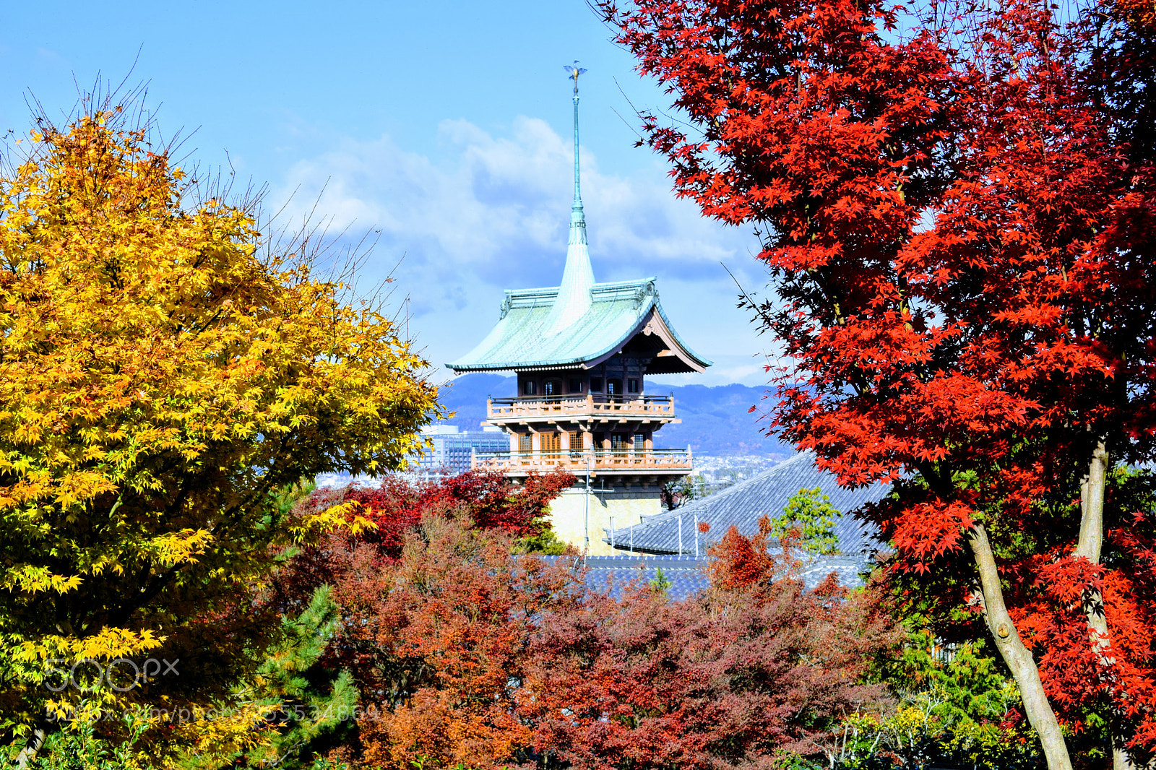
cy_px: 385
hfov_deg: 24.6
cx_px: 578
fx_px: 2648
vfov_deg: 16.5
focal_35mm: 82
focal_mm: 55
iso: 200
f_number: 9
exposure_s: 1/320
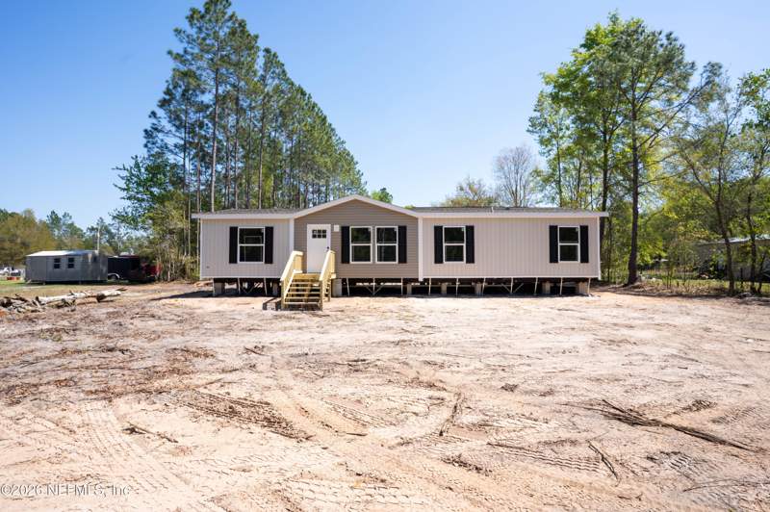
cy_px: 256
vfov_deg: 69.3
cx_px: 385
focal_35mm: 17
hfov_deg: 92.2
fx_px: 371
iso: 100
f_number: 8
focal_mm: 17
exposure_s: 1/200
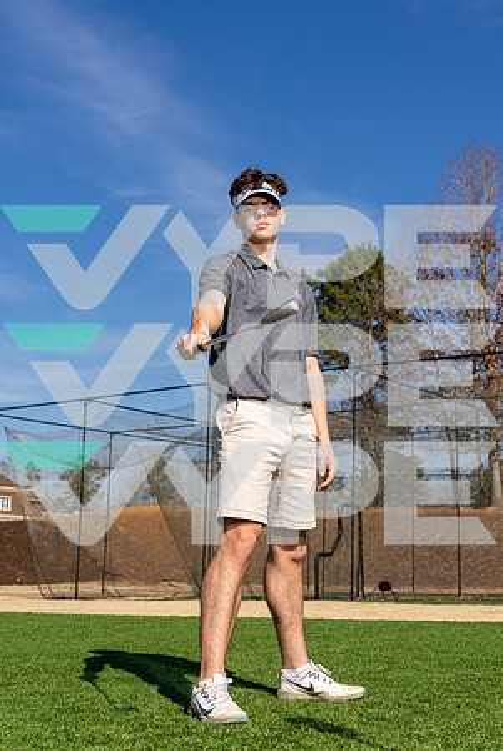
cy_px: 376
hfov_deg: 27.1
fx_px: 1045
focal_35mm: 50
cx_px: 252
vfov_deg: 39.6
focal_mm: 50
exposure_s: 1/320
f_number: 7.1
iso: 64
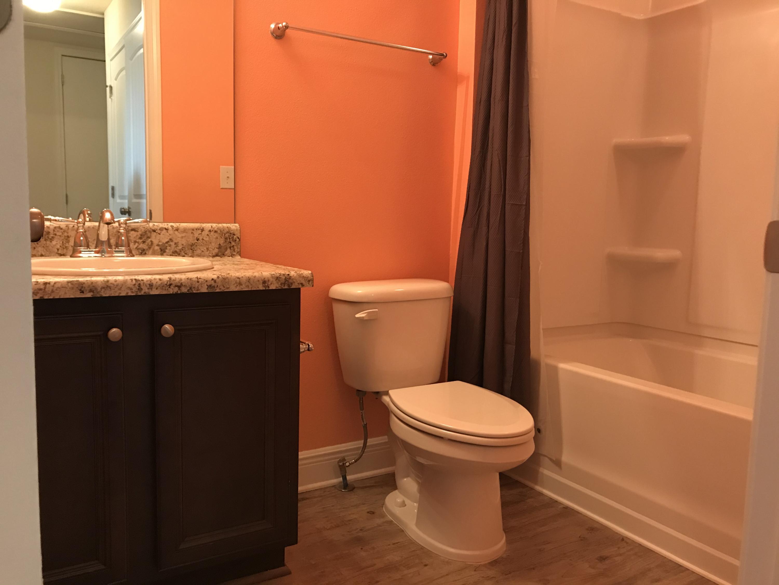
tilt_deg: -6.8
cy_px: 292
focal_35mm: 28
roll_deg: -0.3
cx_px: 390
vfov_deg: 49.7
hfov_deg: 63.4
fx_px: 630
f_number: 1.8
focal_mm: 3.99
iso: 50
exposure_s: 1/15
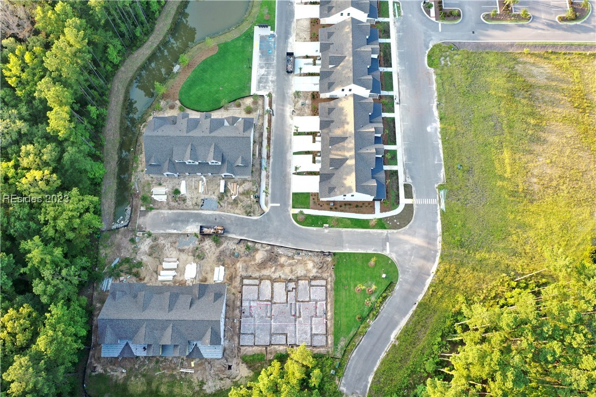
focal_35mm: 28
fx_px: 464
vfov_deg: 46.4
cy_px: 198
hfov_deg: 65.5
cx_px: 298
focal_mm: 10.26
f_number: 3.2
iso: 100
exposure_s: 1/60
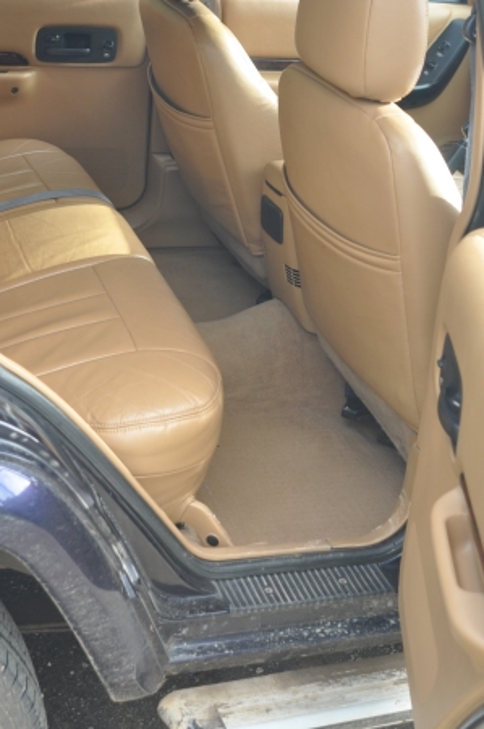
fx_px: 1253
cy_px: 259
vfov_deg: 32.2
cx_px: 189
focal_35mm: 62
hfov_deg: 21.8
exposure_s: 1/125
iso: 360
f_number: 5.6
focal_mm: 30
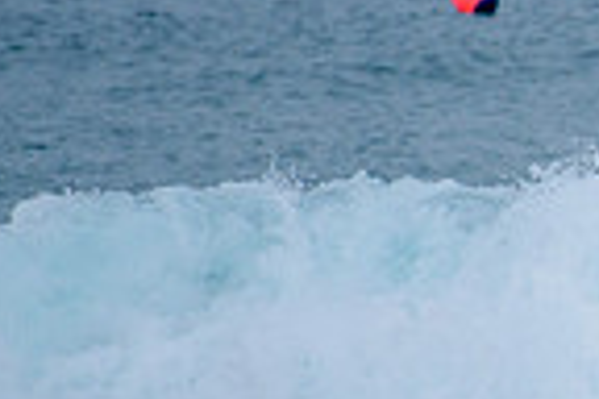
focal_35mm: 2058
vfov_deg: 0.7
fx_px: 34240
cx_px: 1106
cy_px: 318
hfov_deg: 1.0
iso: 450
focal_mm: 500
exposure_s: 1/2000
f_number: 5.6
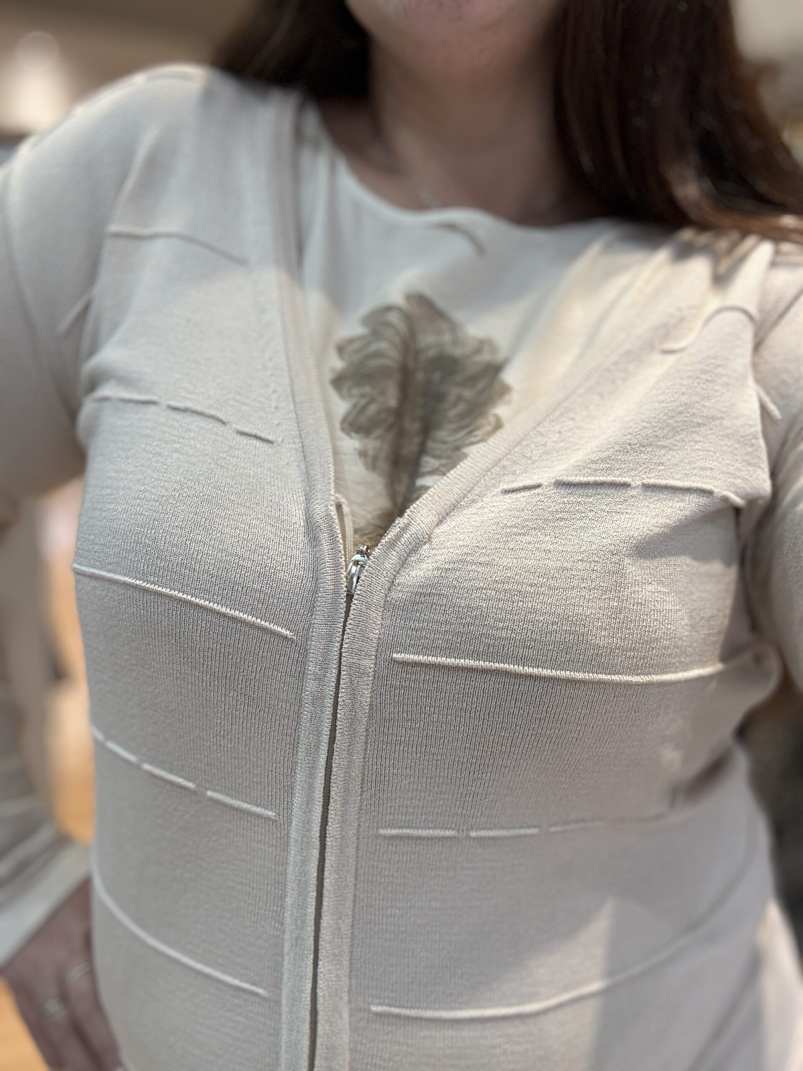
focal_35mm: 30
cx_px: 402
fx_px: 928
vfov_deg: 60.0
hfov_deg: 46.8
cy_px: 536
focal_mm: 2.69
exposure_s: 1/50
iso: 40
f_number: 1.9
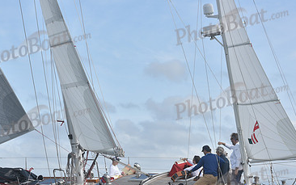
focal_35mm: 113
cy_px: 152
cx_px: 133
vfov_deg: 11.5
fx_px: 912
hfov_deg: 18.4
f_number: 8
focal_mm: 70
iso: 200
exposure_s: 1/800
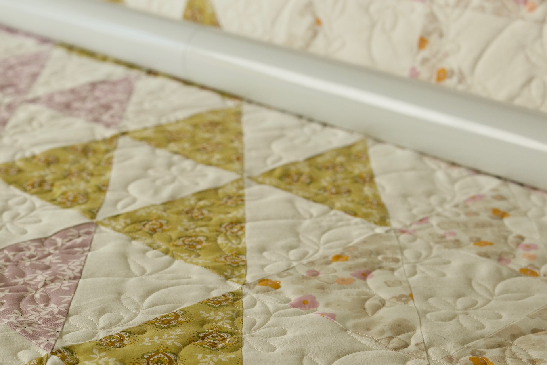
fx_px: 1046
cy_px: 266
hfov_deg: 29.1
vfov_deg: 19.7
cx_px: 189
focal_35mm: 69
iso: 400
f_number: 4
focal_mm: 27
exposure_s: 1/100
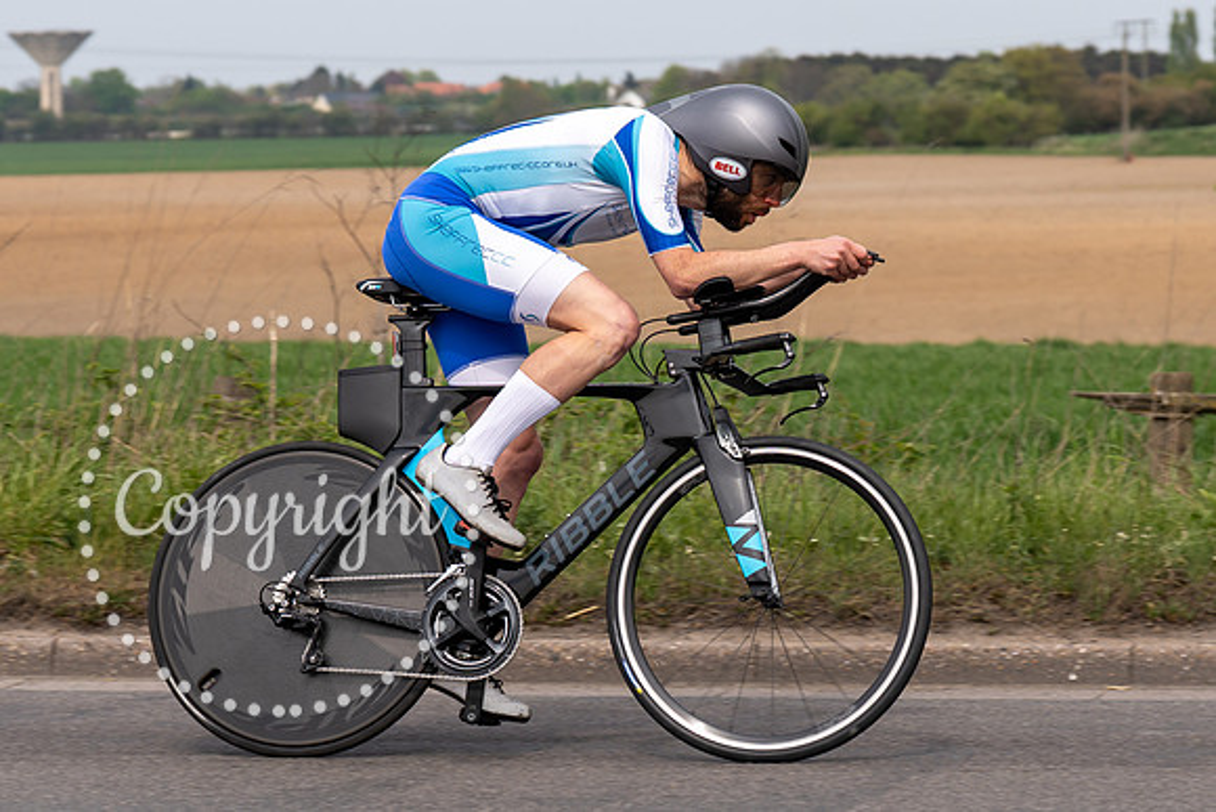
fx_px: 4721
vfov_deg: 9.8
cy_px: 178
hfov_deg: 14.7
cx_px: 649
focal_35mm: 140
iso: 125
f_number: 4.5
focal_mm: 70
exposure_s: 1/1000
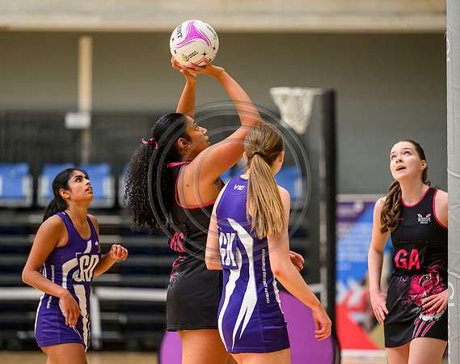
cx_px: 201
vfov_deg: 6.6
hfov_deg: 8.4
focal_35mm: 231
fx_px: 3136
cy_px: 215
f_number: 2.8
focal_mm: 175
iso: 3200
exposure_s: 1/1000
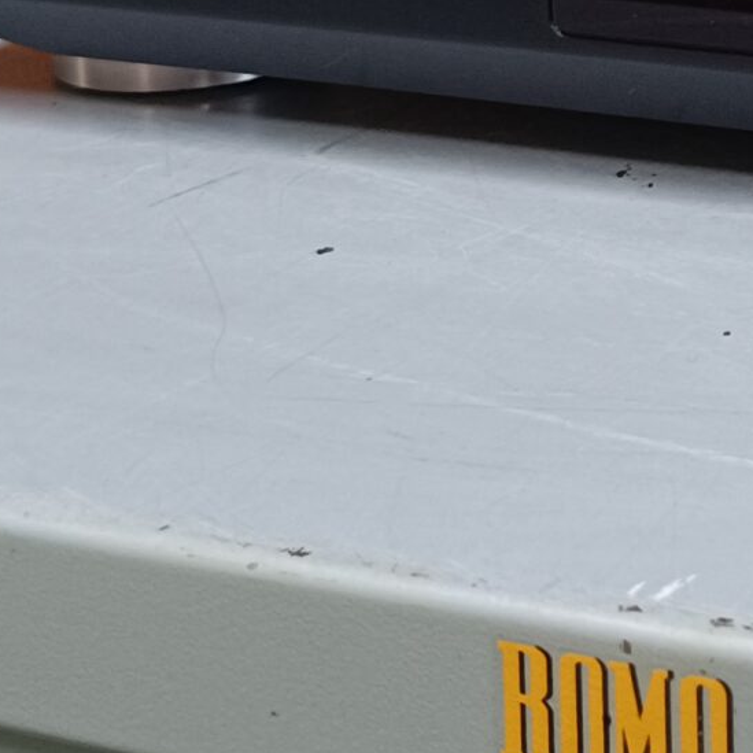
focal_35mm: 99
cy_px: -243
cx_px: 1164
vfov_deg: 16.5
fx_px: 2436
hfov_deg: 16.0
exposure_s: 1/33.3
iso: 650
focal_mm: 5.59
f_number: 1.88
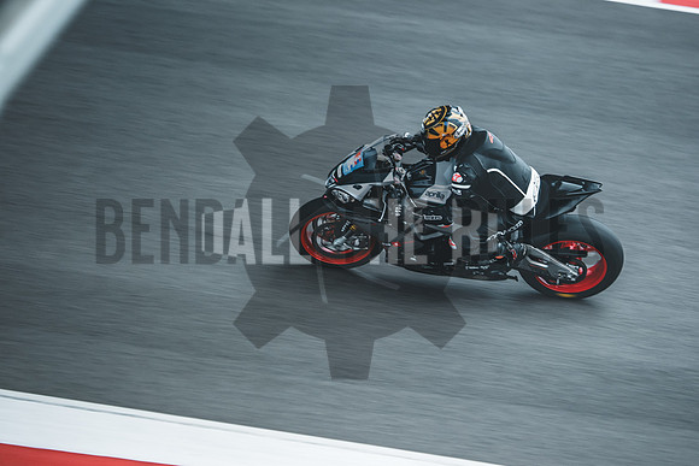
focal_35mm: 338
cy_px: 263
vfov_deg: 4.1
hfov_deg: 6.1
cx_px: 394
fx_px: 6571
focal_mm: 200
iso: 500
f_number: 2
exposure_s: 1/400
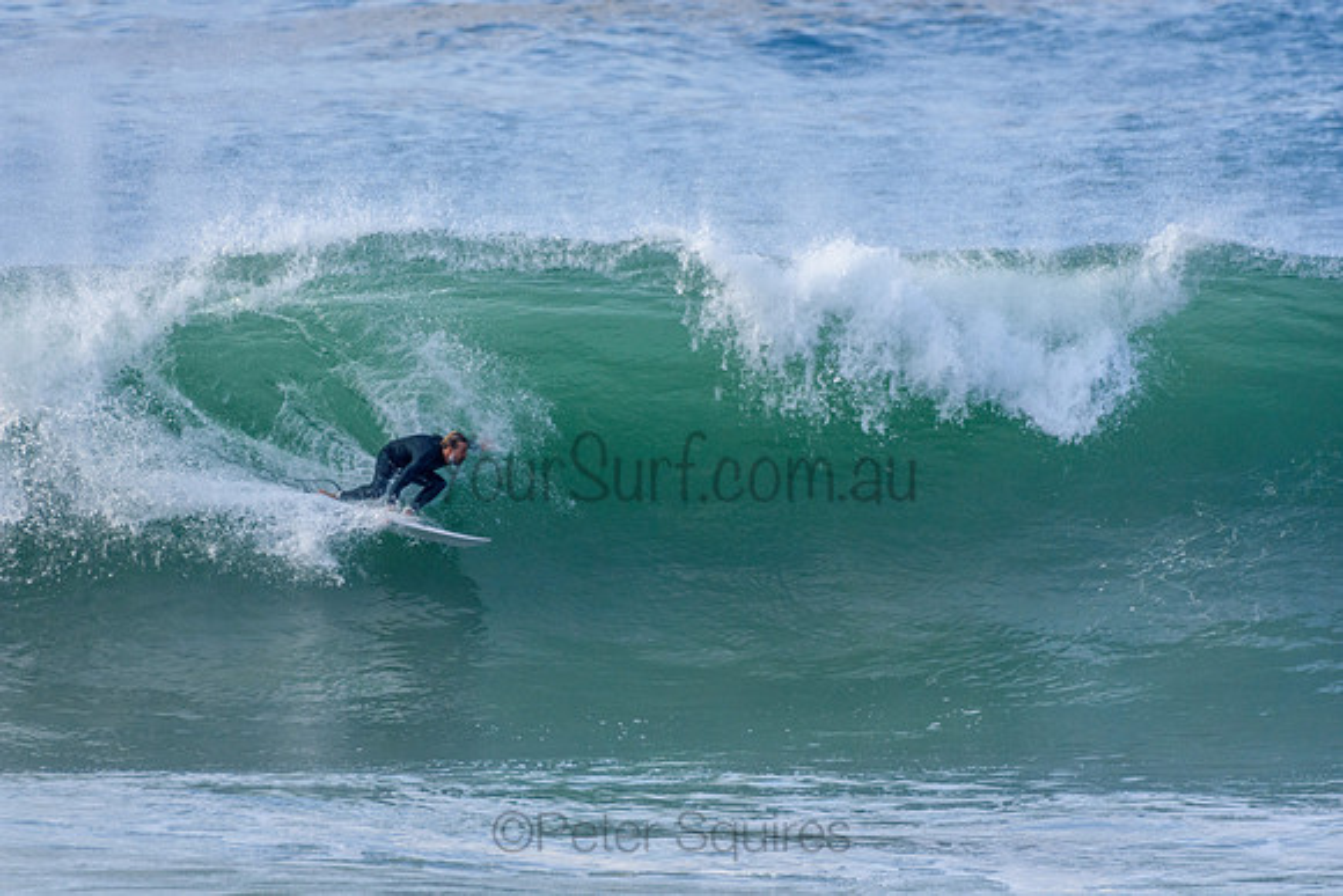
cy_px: 448
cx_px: 672
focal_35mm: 750
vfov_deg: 1.8
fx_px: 27984
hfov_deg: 2.7
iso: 560
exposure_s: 1/2000
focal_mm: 500
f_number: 5.6
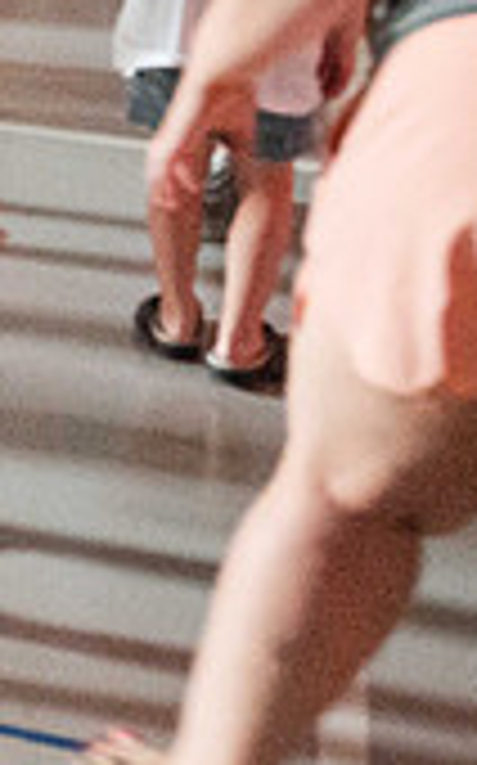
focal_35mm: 109
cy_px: -92
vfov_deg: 18.4
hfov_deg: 10.3
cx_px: -689
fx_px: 2271
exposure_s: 1/60
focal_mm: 30
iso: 25600
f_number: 4
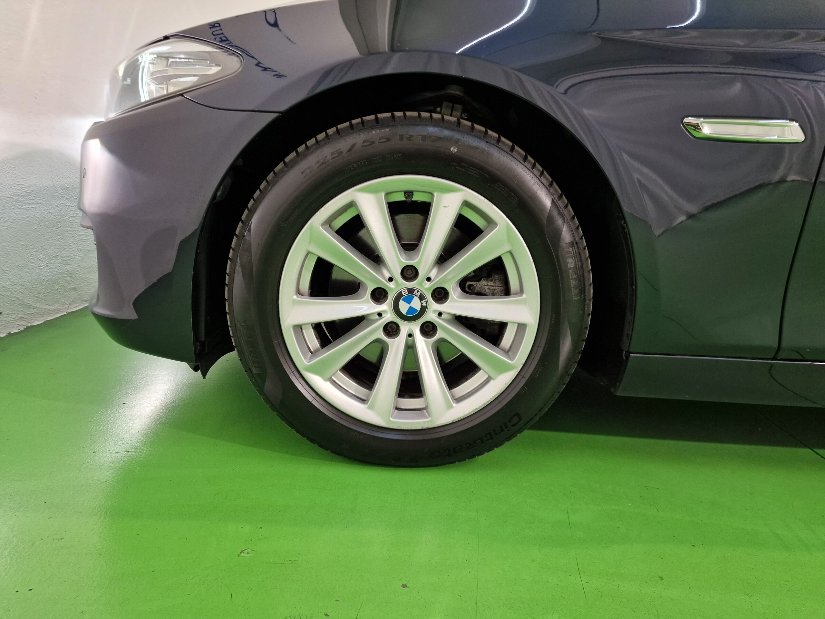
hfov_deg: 73.9
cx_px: 412
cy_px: 310
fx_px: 548
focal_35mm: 23
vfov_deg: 58.9
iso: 250
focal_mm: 6.4
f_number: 1.8
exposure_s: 1/100
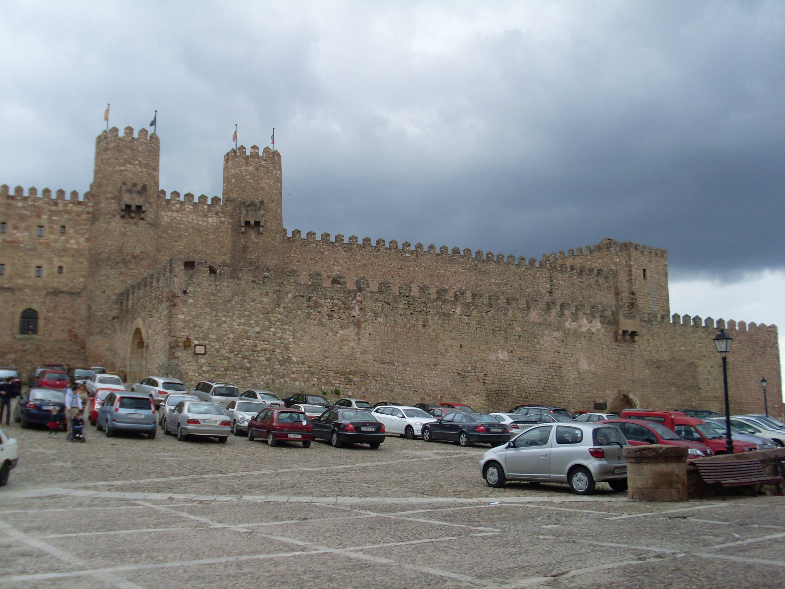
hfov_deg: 49.0
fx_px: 862
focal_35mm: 38
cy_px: 294
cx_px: 392
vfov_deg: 37.7
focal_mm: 6.3
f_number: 7.7
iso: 80
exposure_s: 1/125
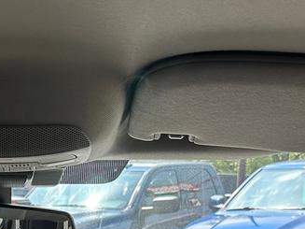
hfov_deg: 20.3
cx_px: 7
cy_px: 419
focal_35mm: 94
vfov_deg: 13.9
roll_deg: -0.4
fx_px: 828
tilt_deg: -17.0
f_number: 1.78
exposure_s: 1/685
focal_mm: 6.86
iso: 80
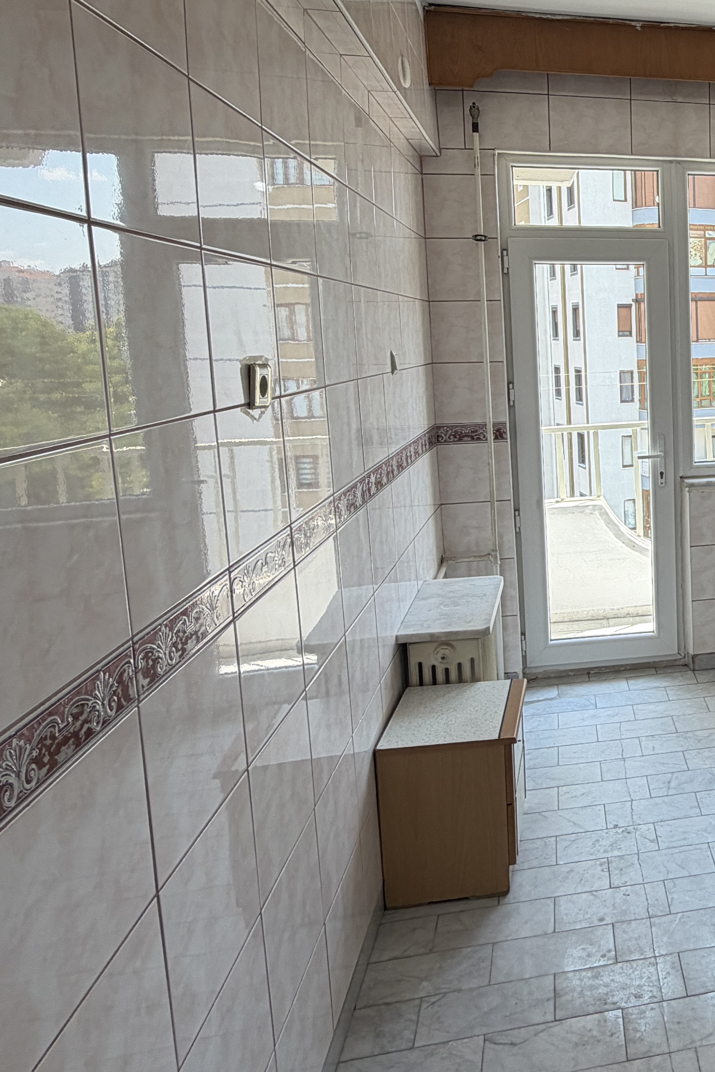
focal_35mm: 30
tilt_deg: -7.0
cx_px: 767
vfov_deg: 61.4
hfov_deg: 37.3
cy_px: 433
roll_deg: +1.0
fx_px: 894
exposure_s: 1/100
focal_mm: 2.22
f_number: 2.2
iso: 40
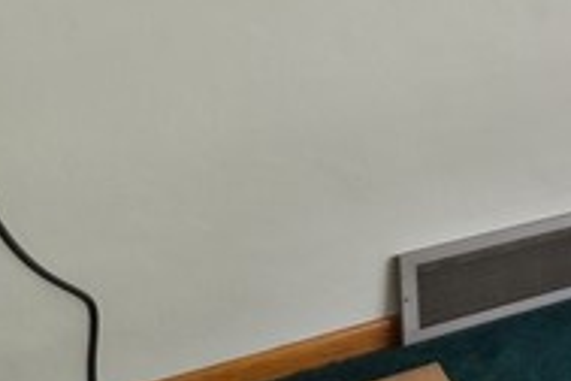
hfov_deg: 14.1
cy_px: -249
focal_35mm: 69
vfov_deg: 17.1
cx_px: 1456
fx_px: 1094
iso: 50
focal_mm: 12
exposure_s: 1.6
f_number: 11
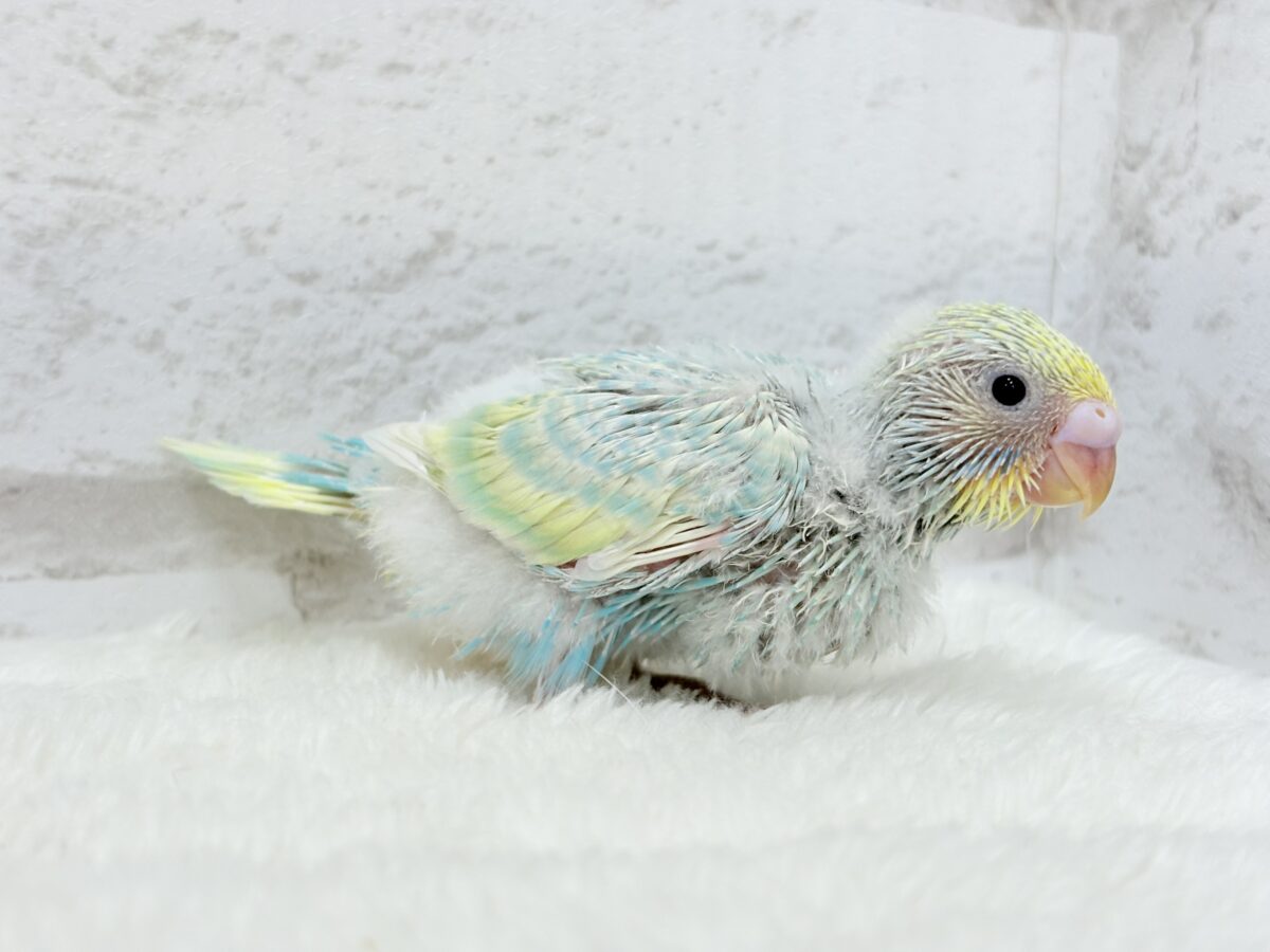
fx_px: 1908
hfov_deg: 36.8
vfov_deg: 28.0
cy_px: 476
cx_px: 635
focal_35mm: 52
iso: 32
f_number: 1.6
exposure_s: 1/50
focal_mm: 5.96
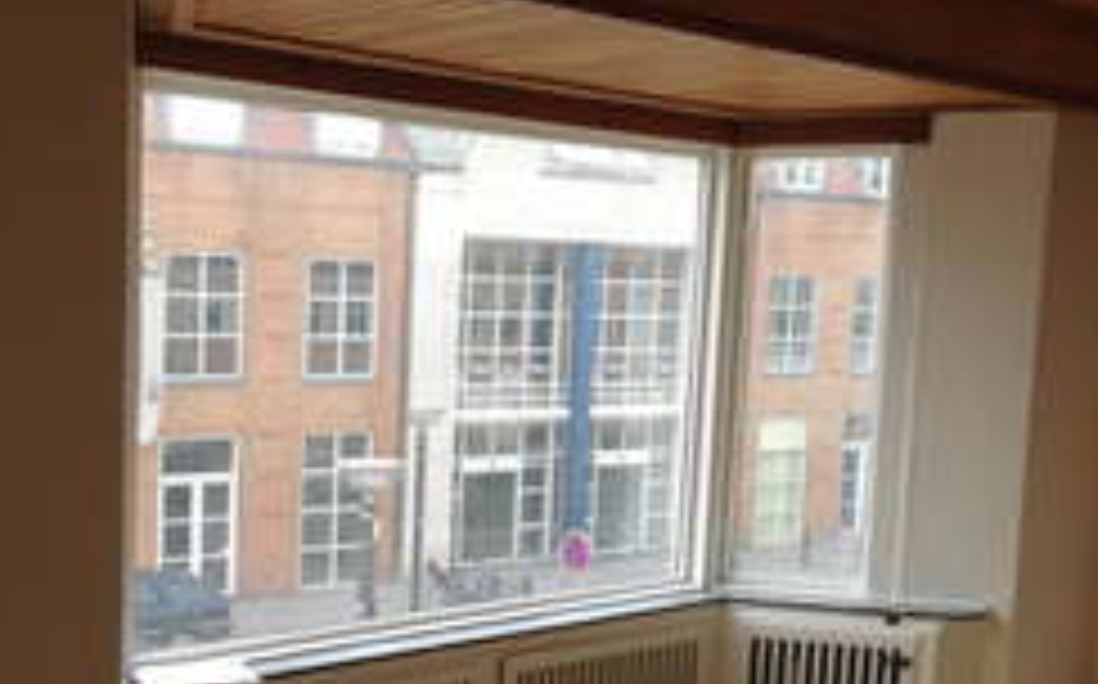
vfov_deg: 22.5
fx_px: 1704
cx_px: 497
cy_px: 500
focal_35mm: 57
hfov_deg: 35.7
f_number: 2.4
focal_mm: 4.28
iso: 50
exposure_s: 1/252
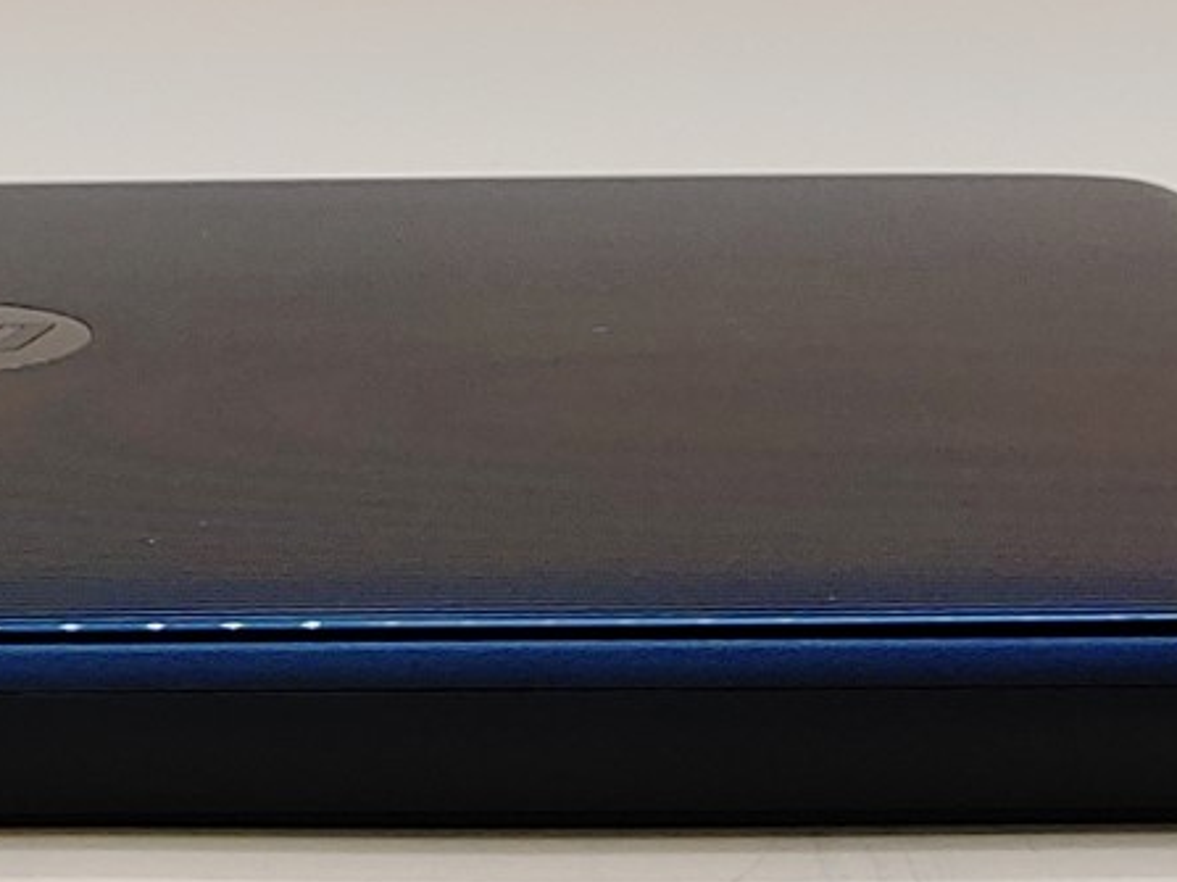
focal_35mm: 132
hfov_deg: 14.6
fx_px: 4487
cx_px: -61
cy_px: 190
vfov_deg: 11.2
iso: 50
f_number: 1.8
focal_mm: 4.36
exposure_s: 1/60
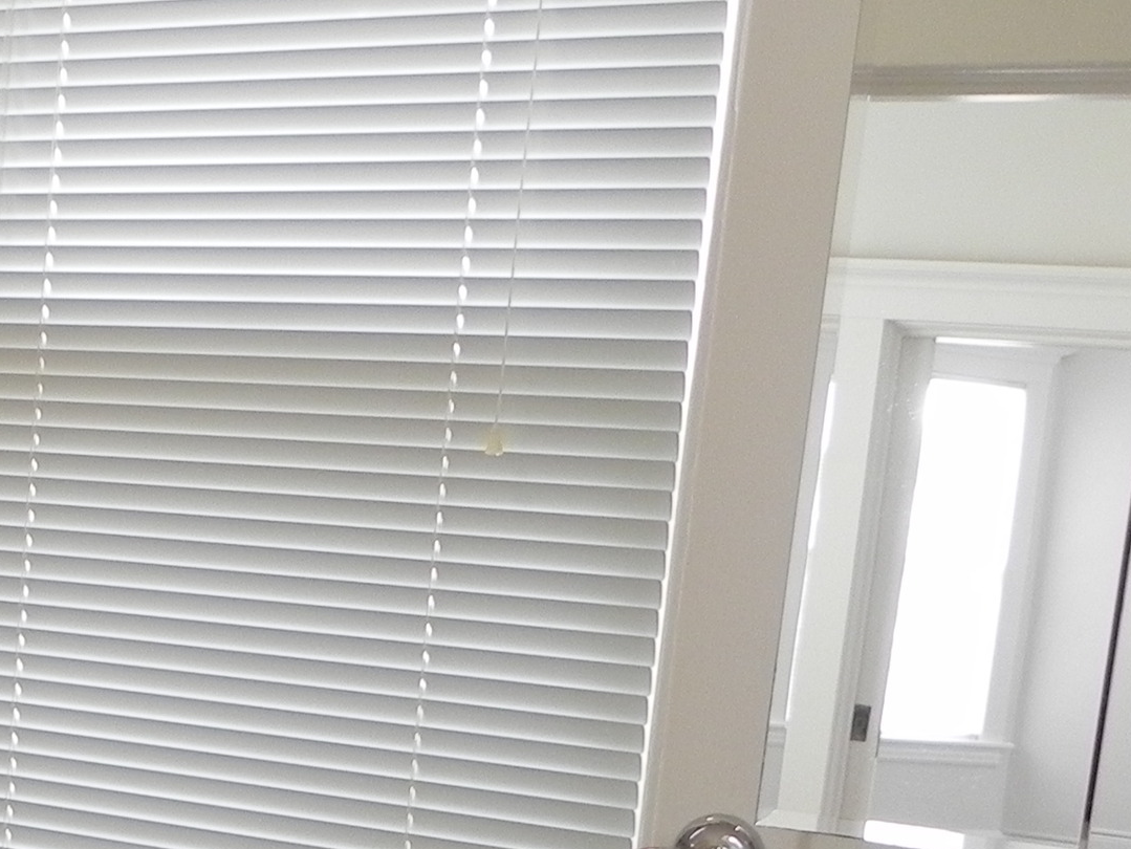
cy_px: 830
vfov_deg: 19.4
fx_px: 2419
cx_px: -324
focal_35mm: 74
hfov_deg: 23.4
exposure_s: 1/30
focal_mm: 4.6
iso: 174
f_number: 2.8
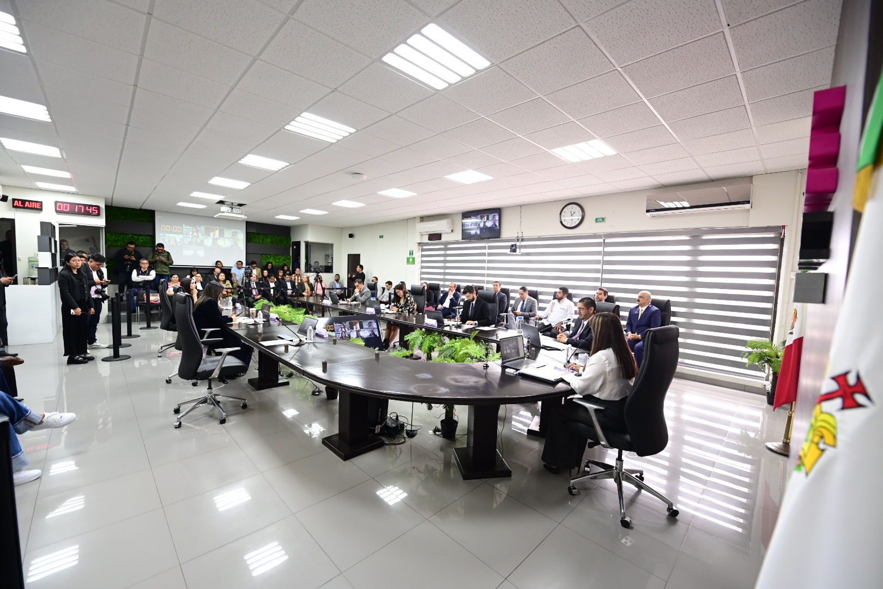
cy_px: 294
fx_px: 343
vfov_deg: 81.2
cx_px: 442
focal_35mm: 14
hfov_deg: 104.3
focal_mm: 14
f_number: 2.8
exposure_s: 1/200
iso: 1250
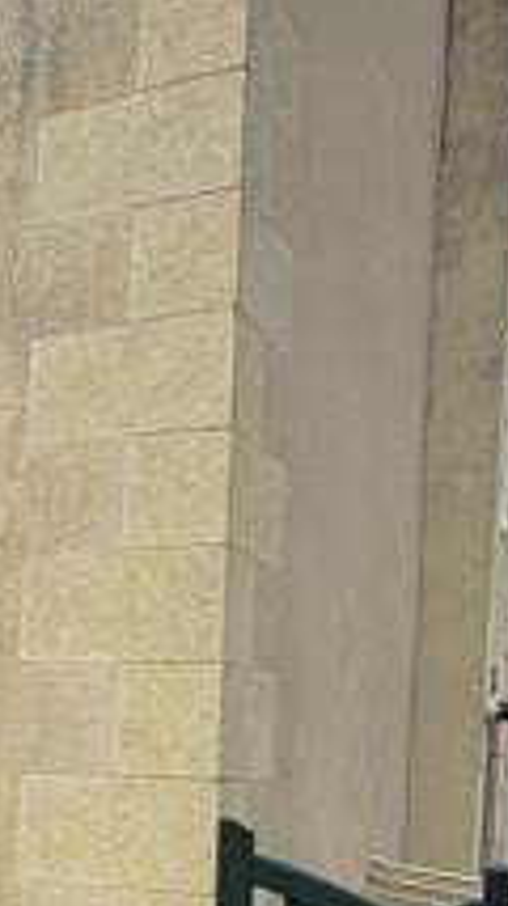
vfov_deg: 35.0
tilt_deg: -1.4
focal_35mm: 57
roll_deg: -1.6
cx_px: -318
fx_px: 1368
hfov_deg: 18.0
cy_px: 775
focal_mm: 2.22
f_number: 2.2
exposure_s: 1/1033
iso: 20
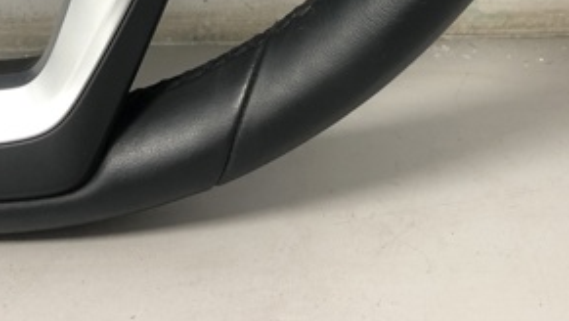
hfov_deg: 31.4
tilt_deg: -18.9
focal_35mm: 67
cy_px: -143
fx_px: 1011
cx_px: 270
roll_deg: +2.4
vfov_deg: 16.6
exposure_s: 1/17
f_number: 1.8
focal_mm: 4
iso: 40
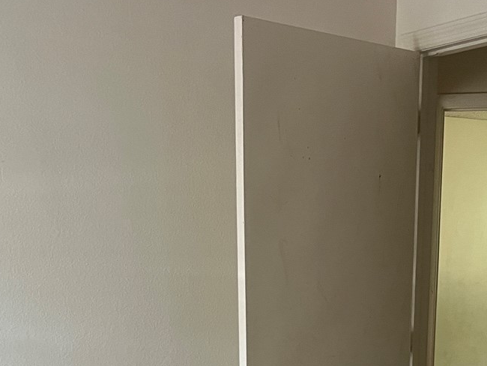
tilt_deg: -12.4
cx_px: 313
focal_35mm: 64
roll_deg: -0.1
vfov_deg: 21.3
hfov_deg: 30.1
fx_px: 901
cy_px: 441
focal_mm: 5.7
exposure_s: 1/60
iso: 200
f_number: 1.5
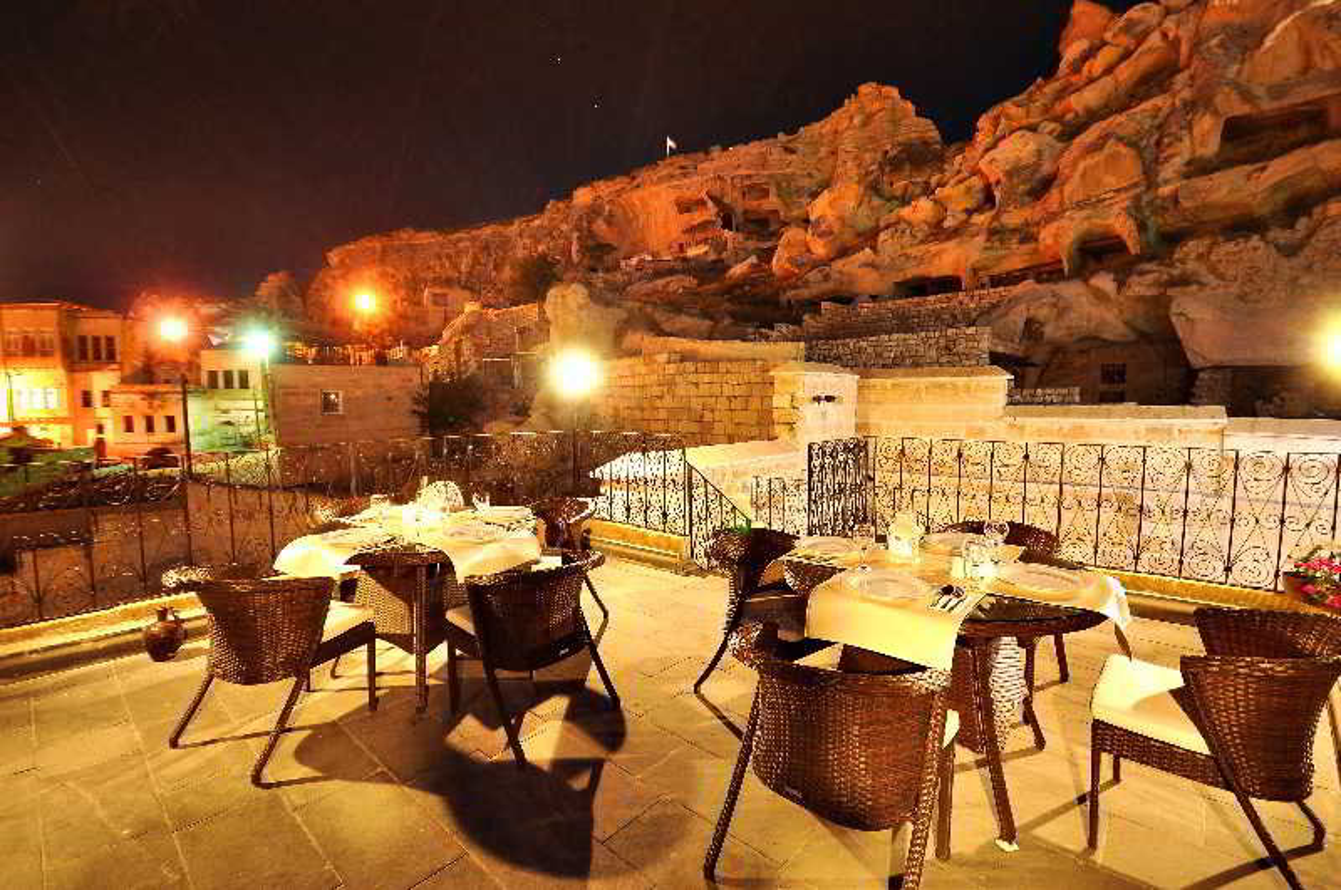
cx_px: 670
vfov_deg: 77.2
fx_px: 558
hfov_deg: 100.5
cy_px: 445
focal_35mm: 15
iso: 320
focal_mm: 10
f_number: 4
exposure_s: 8
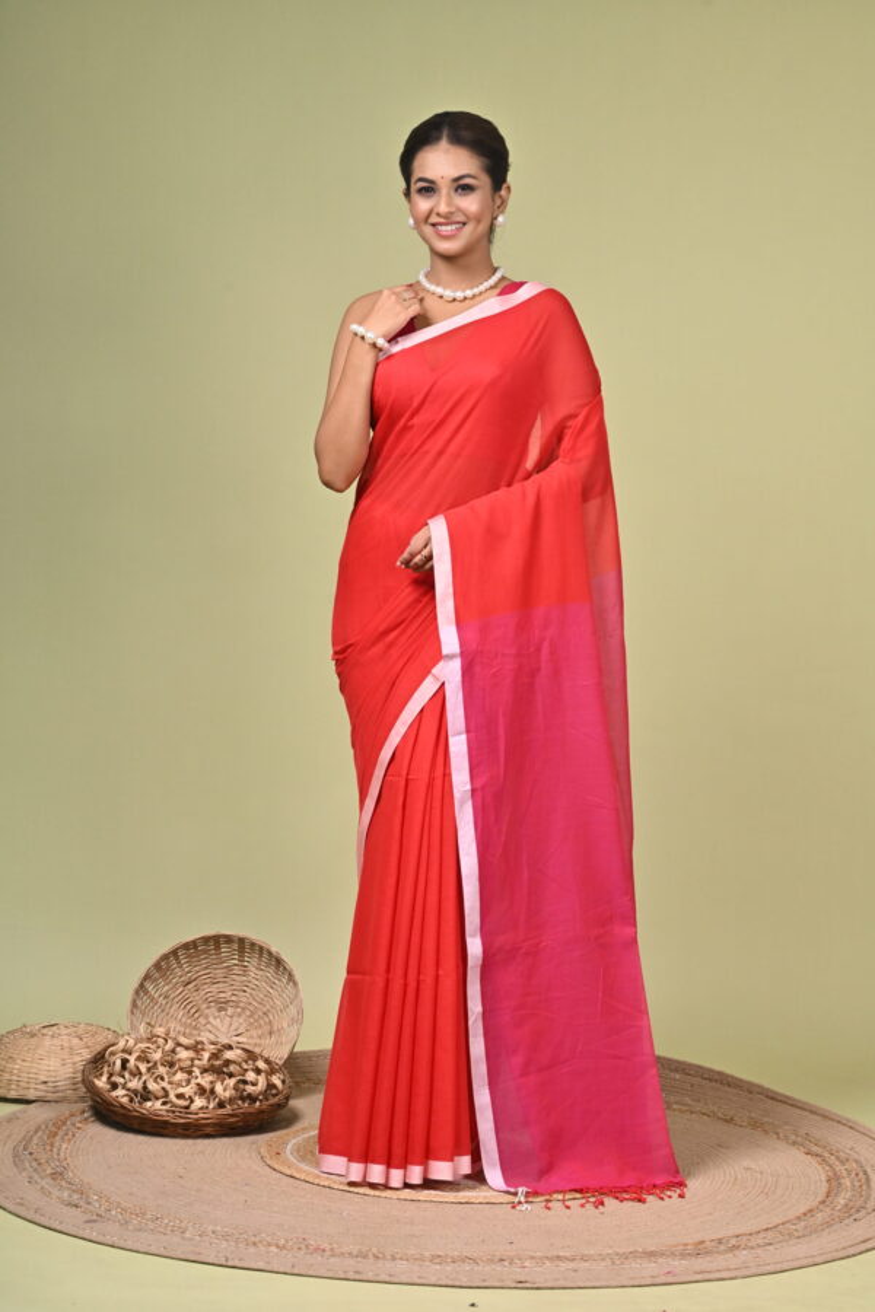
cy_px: 656
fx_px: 3099
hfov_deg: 16.1
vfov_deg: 23.9
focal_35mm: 85
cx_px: 438
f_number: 8
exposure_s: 1/160
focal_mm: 85
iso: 400
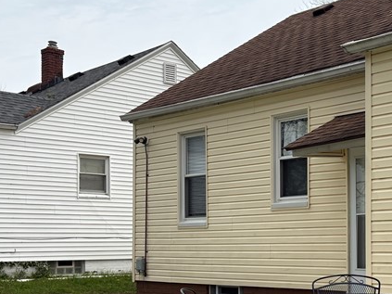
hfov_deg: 29.5
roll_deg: +0.1
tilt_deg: +1.0
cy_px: 225
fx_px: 713
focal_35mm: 63
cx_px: 348
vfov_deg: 23.0
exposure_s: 1/2985
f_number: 1.6
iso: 50
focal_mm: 5.96
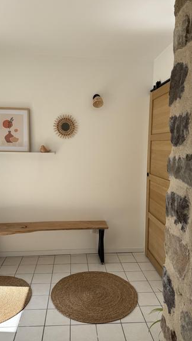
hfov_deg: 42.9
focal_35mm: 27
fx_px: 244
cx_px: 91
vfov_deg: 69.9
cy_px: 170
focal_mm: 6.76
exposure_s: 1/1770
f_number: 1.78
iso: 80
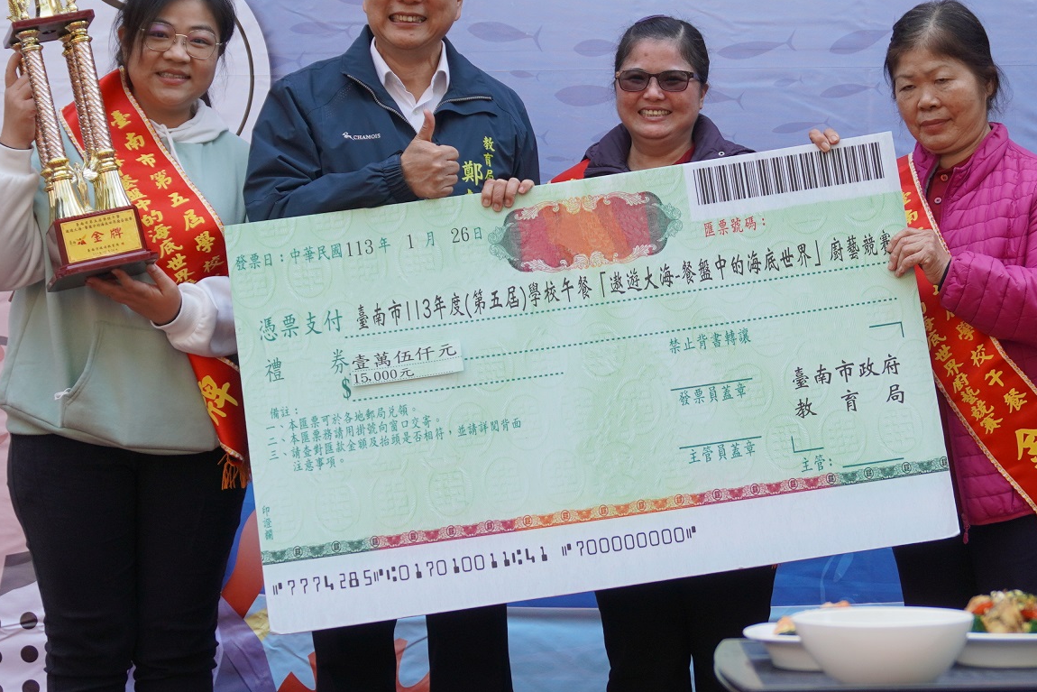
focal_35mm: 97
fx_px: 2796
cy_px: 175
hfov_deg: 21.0
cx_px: 610
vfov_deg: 14.1
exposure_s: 1/160
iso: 160
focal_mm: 31
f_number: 5
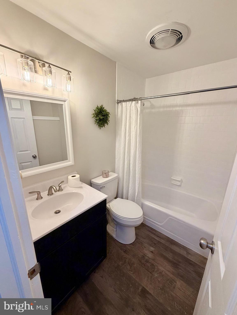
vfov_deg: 102.1
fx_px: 128
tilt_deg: -14.7
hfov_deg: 85.7
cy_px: 158
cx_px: 118
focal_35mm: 14
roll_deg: -1.3
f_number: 2.2
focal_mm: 2.22
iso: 125
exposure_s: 1/120
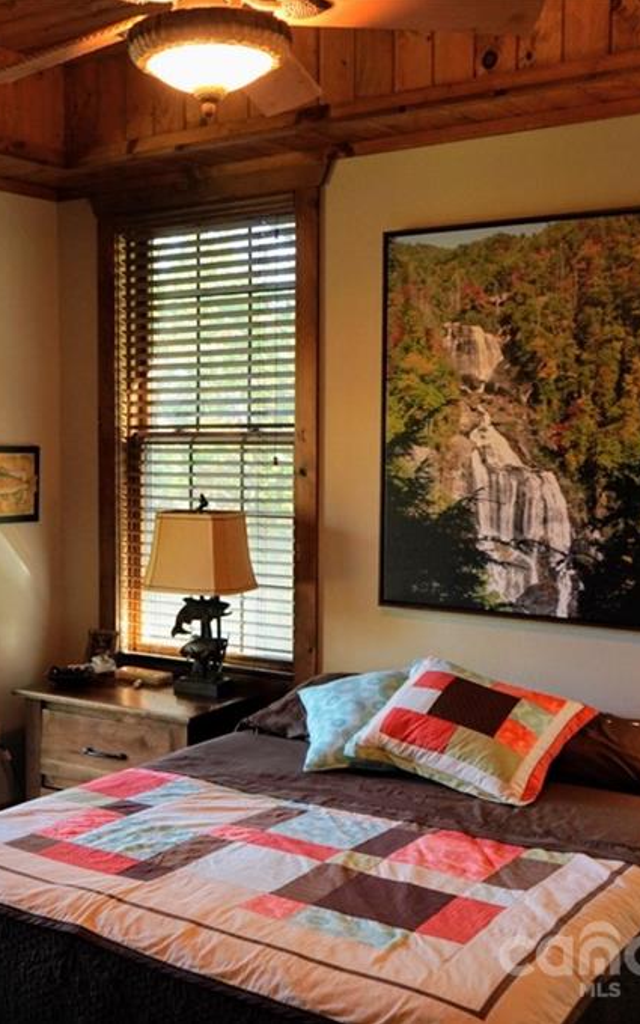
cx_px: 151
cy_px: 511
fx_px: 1200
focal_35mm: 43
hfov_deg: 29.3
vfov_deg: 46.2
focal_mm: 28
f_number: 3.5
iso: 2500
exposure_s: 1/160
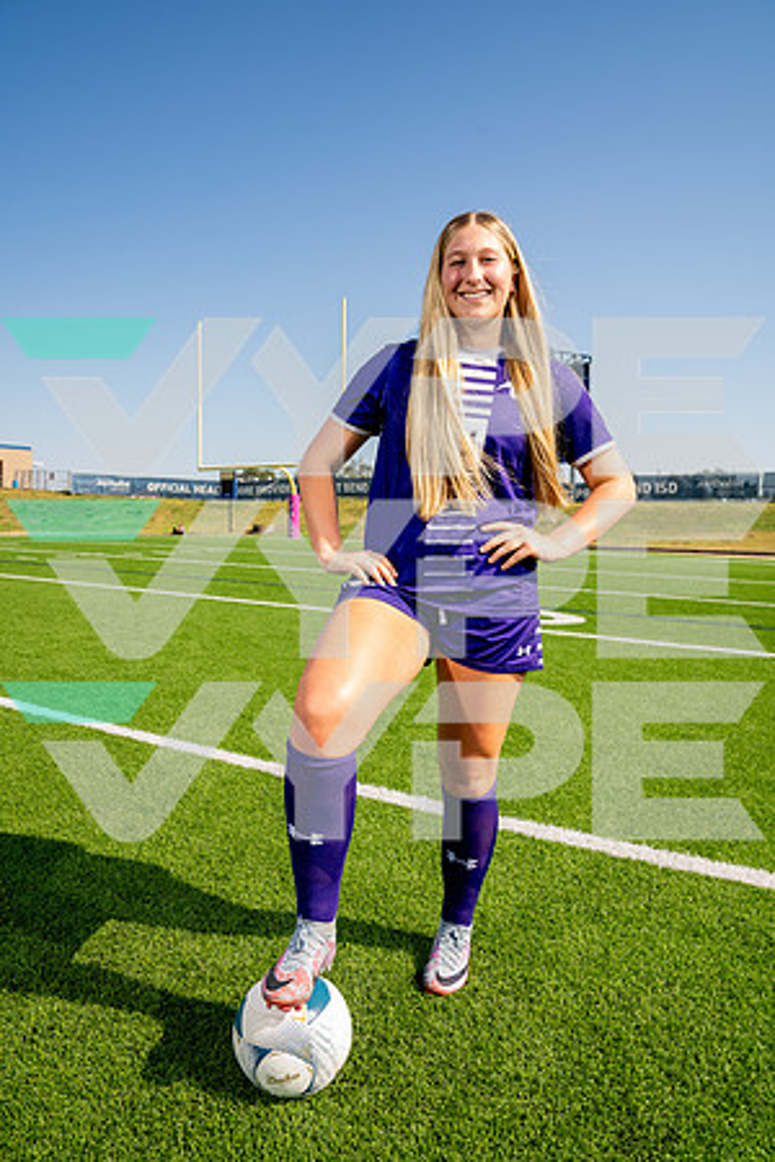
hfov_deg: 53.1
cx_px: 388
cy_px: 581
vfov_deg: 73.7
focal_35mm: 24
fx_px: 775
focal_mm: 24
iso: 50
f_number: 7.1
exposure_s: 1/125
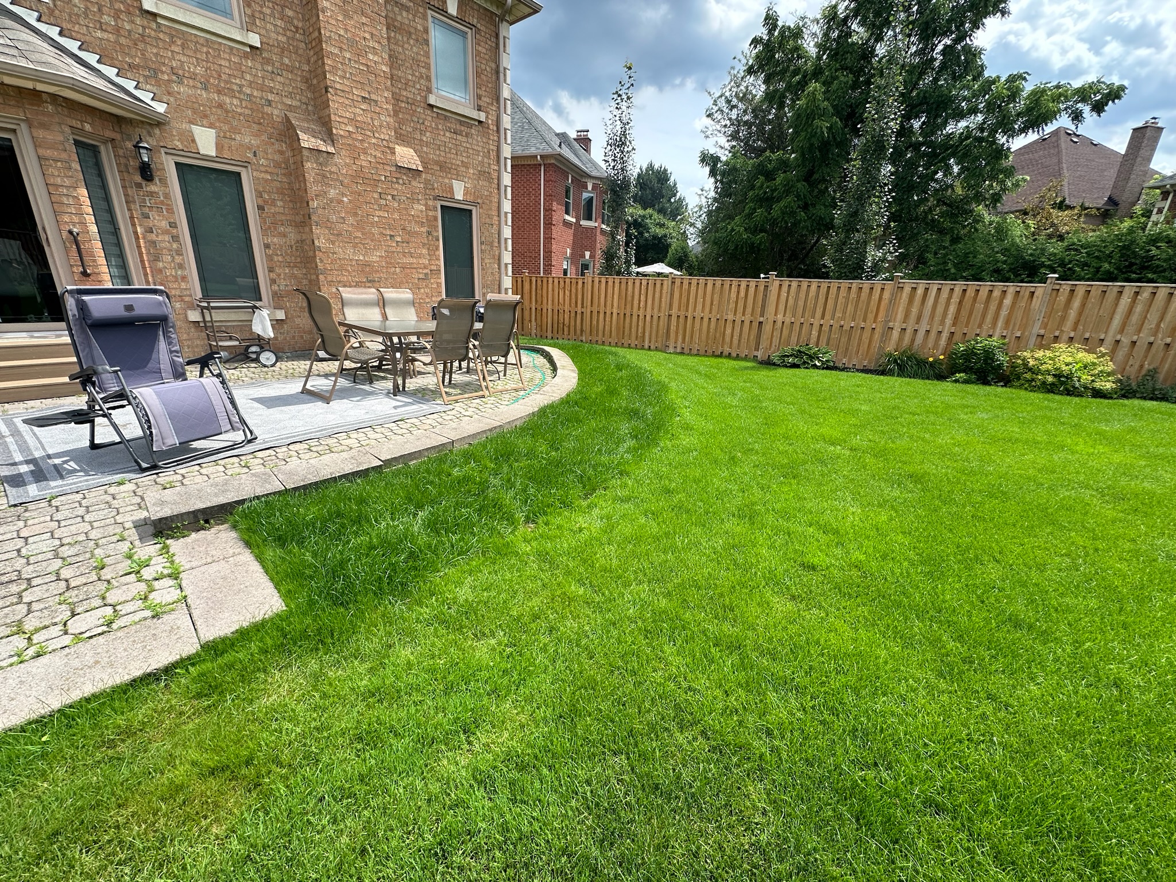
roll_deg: -0.1
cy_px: 441
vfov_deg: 85.7
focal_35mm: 14
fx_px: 476
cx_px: 588
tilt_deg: -19.8
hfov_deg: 102.1
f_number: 2.2
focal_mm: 2.22
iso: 40
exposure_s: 1/759
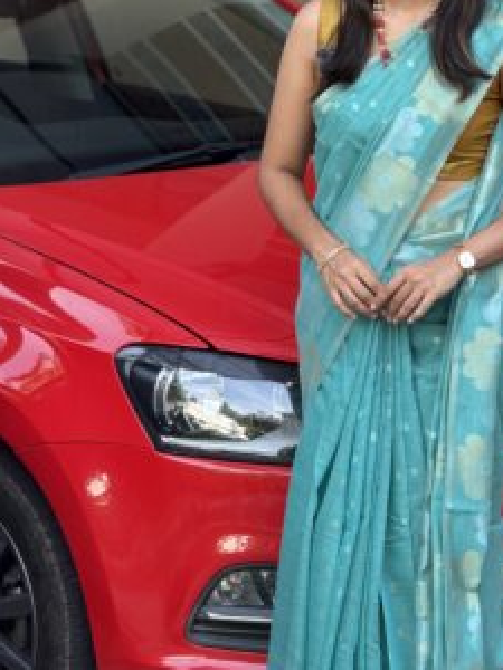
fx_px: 3449
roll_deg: -0.2
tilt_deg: -9.0
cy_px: 343
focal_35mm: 178
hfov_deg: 8.3
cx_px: 409
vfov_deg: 11.1
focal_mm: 16.89
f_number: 2.8
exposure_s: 1/121
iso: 80
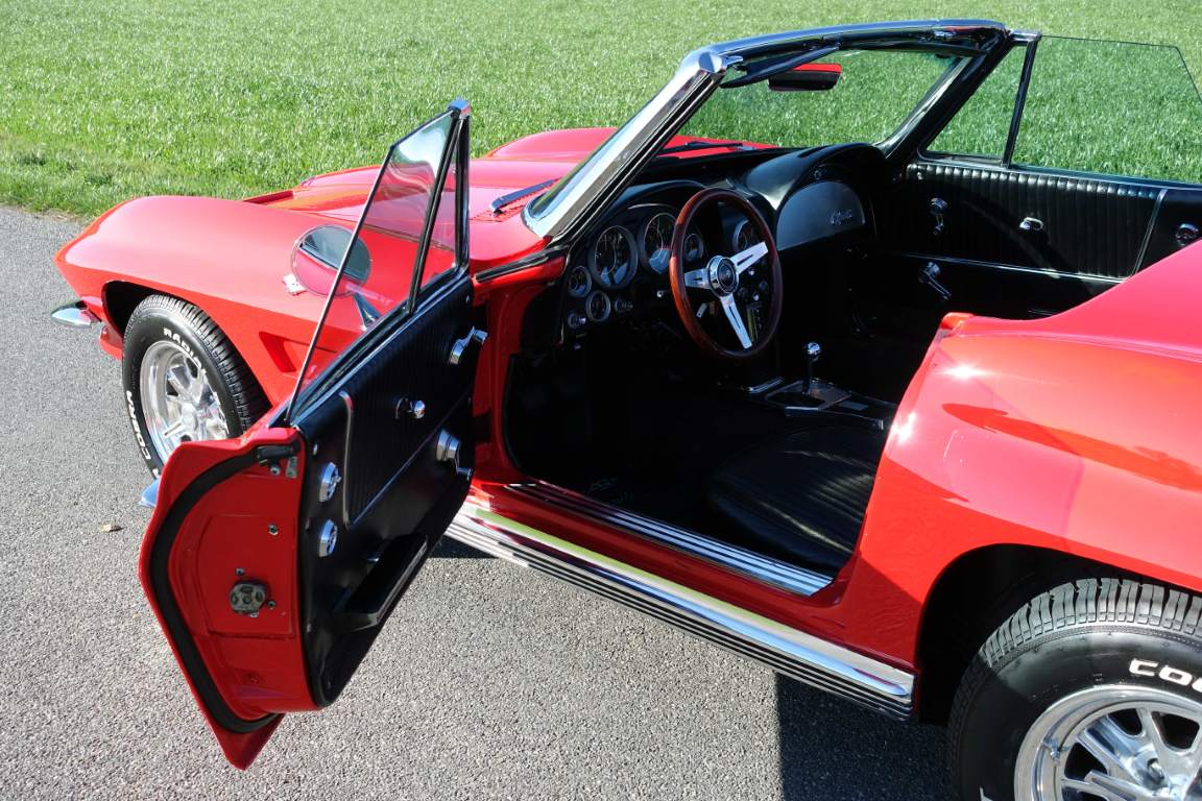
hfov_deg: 50.7
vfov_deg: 35.1
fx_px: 1269
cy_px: 400
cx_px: 601
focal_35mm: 38
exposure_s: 1/320
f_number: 4
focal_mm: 14.1
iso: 125
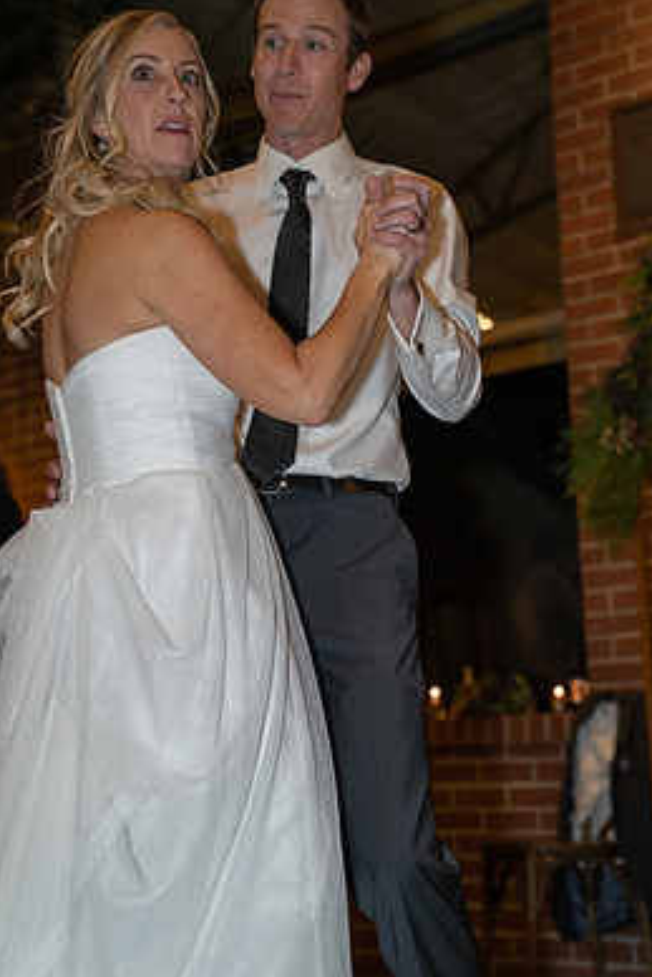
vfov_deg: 34.4
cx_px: 350
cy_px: 441
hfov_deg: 23.4
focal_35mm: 58
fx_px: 1574
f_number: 2.8
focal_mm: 50
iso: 2000
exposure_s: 1/125
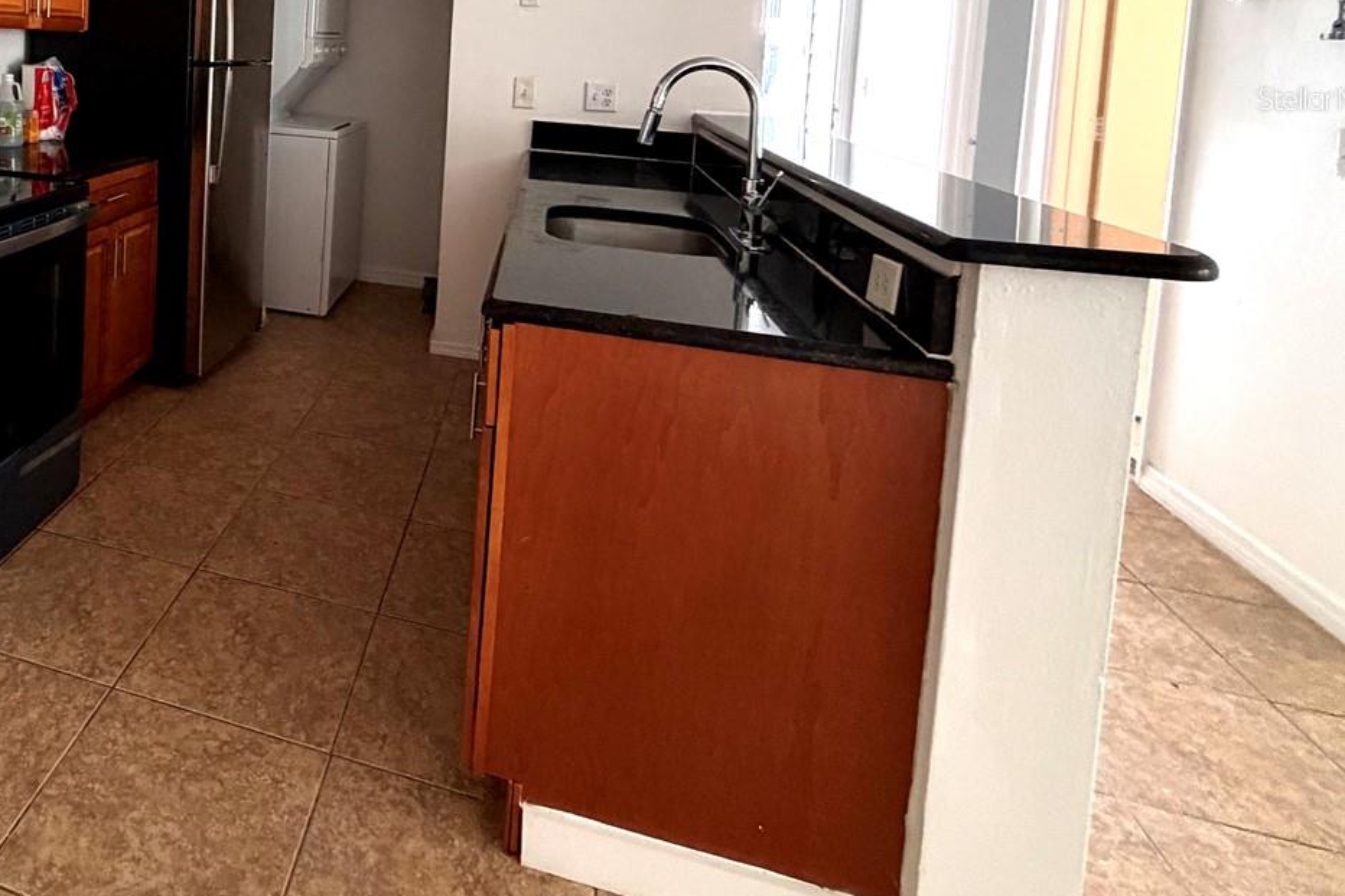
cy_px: 98
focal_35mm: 25
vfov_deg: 46.5
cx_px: 240
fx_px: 934
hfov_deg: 64.2
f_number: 2.2
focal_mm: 2.2
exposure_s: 1/60
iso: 500
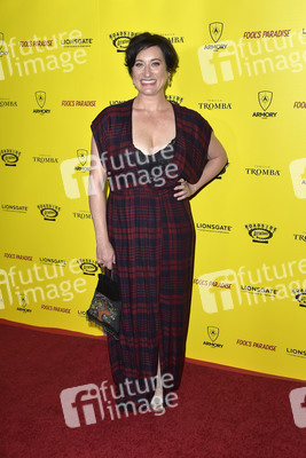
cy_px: 229
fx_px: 510
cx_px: 153
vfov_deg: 48.4
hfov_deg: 33.4
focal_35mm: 40
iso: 250
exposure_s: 1/250
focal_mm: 40
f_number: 6.3
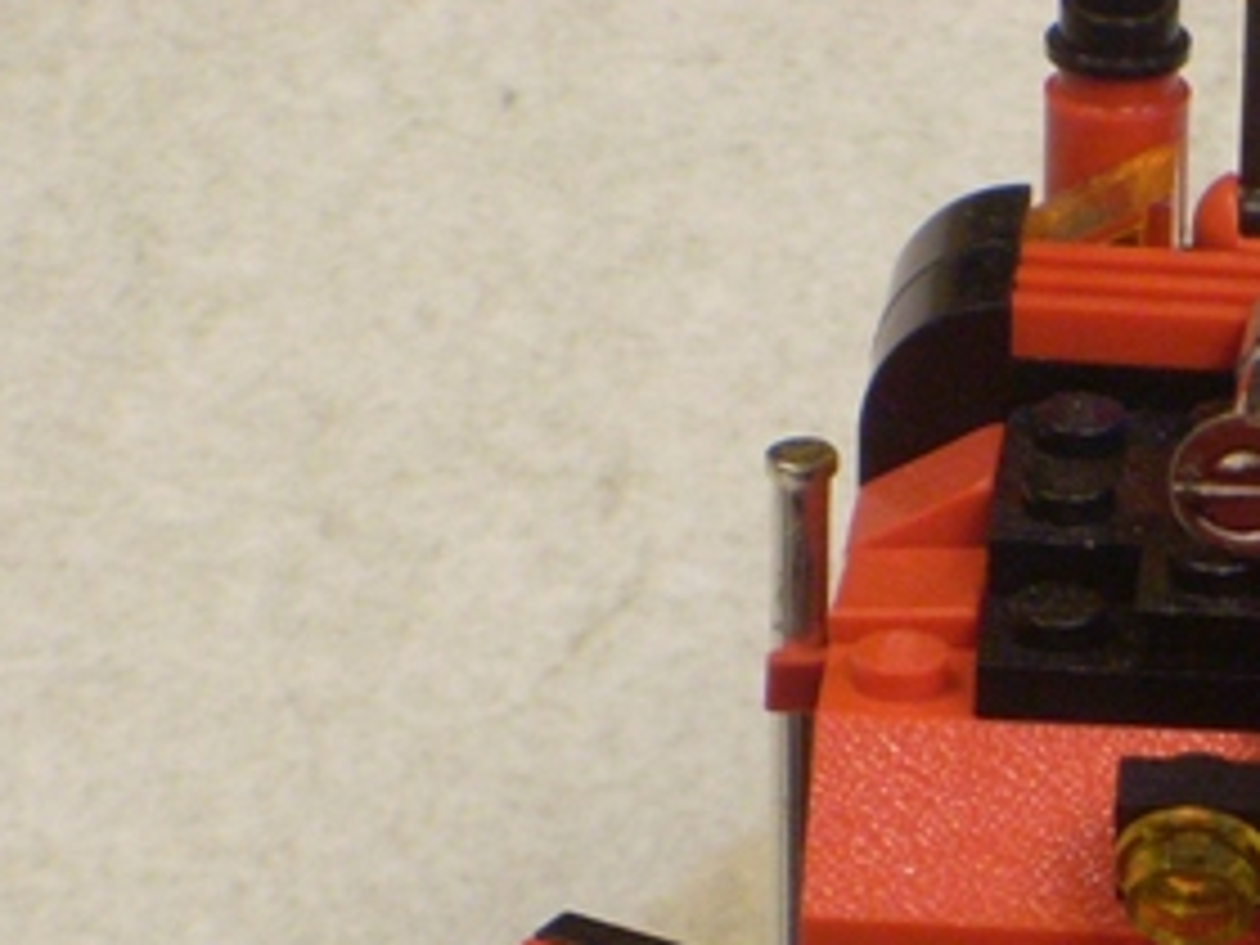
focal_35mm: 326
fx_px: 11866
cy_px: 1256
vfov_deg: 4.5
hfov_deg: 6.1
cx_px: 1354
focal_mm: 18.9
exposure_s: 1/6
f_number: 5.6
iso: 200
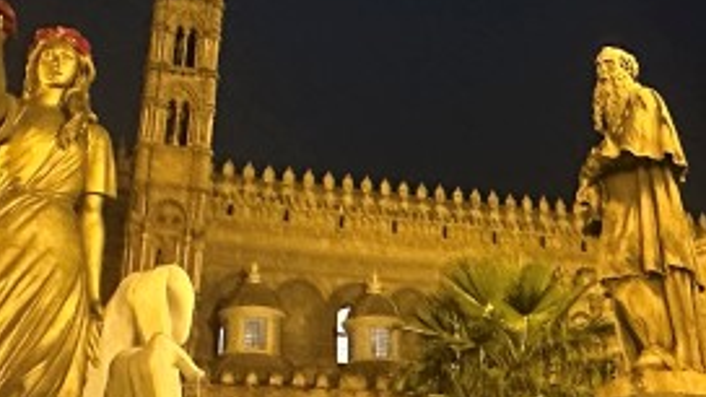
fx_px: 1048
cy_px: 60
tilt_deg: +28.8
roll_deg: +1.0
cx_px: 410
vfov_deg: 21.1
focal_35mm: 56
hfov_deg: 37.1
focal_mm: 2.22
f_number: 2.2
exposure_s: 1/25
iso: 1250
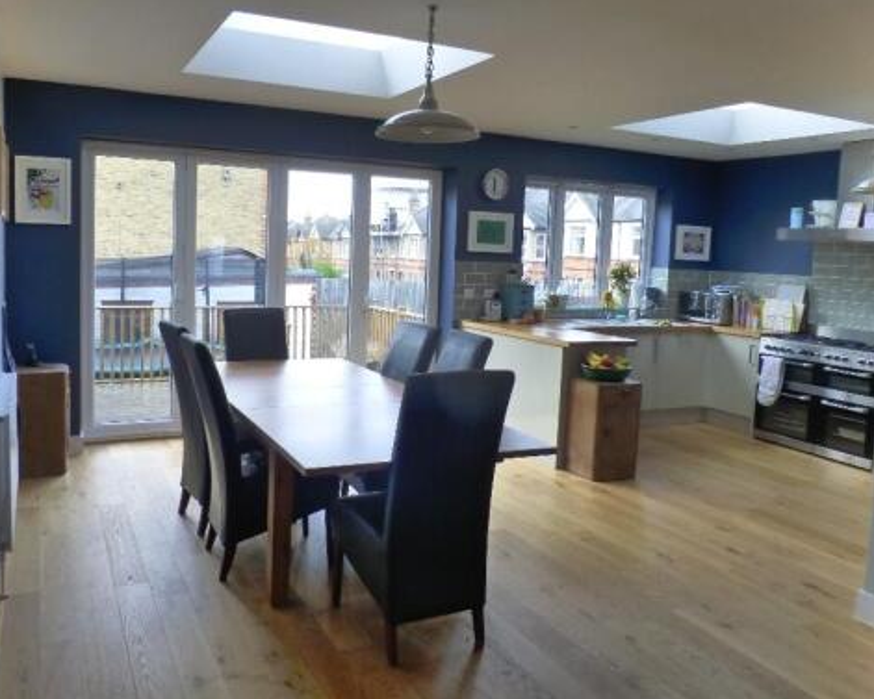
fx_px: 750
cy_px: 309
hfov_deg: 60.4
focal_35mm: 29
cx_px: 409
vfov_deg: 49.9
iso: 400
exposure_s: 1/40
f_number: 3.3
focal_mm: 4.3
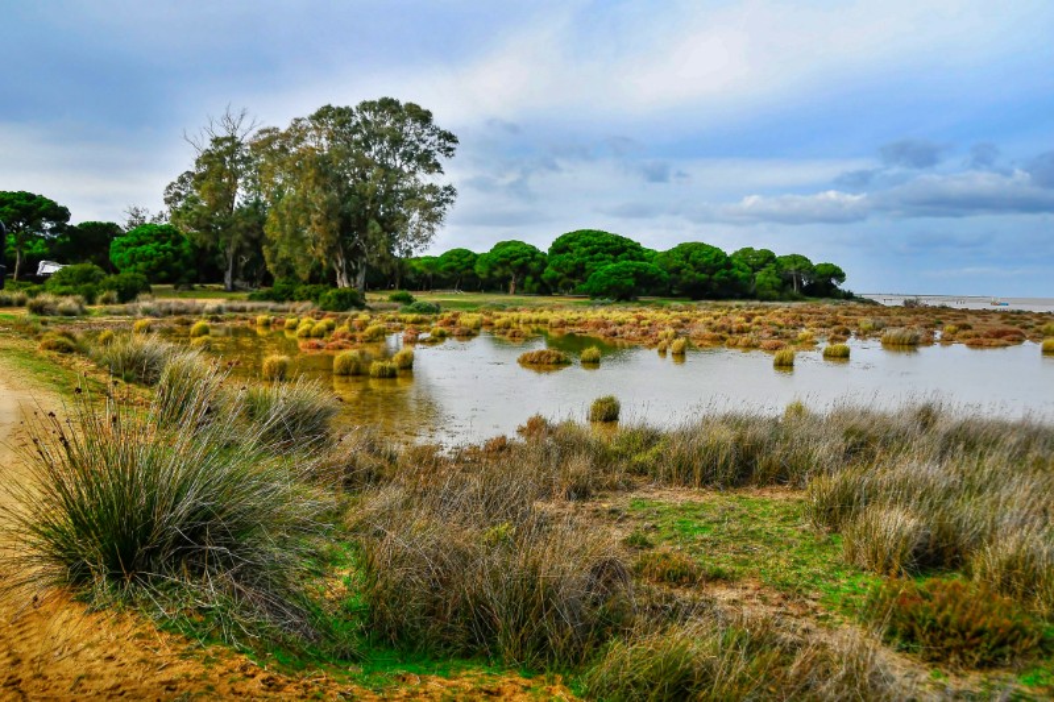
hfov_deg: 57.2
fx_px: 966
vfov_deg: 40.0
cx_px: 527
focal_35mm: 33
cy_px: 351
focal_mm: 22
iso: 320
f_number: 4.5
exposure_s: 1/1250
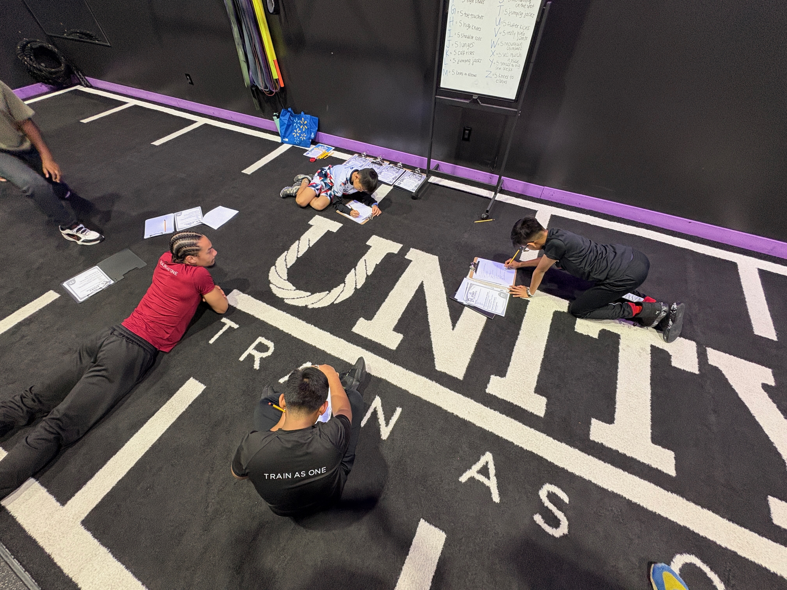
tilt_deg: -49.9
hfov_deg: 102.1
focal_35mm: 14
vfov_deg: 85.7
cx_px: 394
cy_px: 295
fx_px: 318
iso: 250
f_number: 2.2
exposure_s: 1/60
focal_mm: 2.22
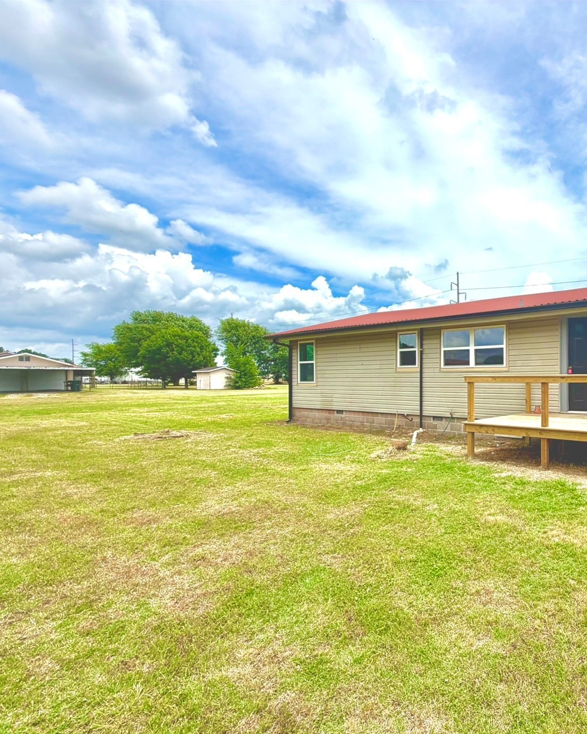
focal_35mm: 19
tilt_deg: +0.1
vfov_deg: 83.2
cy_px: 382
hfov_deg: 62.1
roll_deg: +0.3
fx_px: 413
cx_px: 504
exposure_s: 1/1339
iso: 20
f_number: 2.2
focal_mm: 2.22
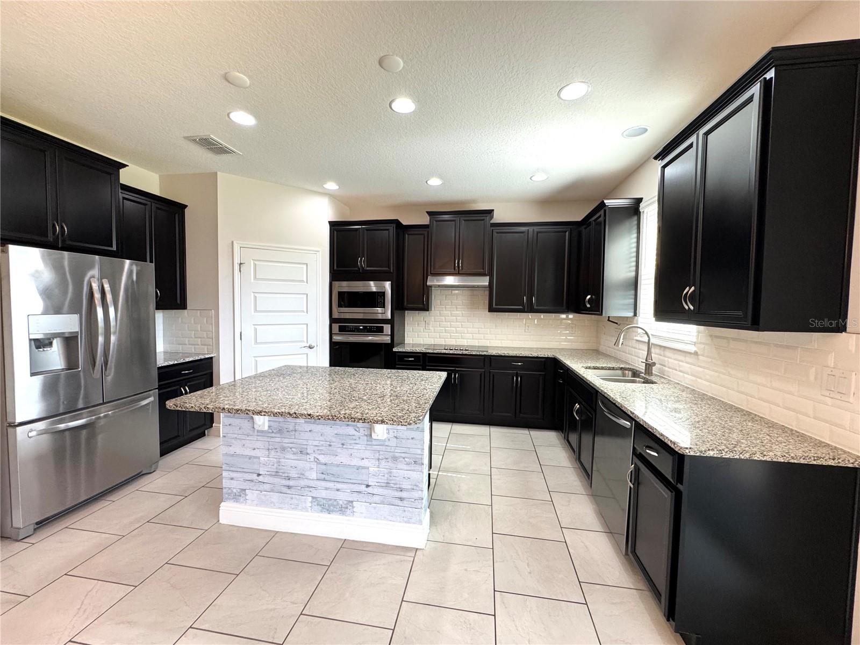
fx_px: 348
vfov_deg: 85.7
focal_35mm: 14
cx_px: 430
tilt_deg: -3.6
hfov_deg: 102.1
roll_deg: -0.9
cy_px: 322
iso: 200
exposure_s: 1/120
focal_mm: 2.22
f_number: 2.2
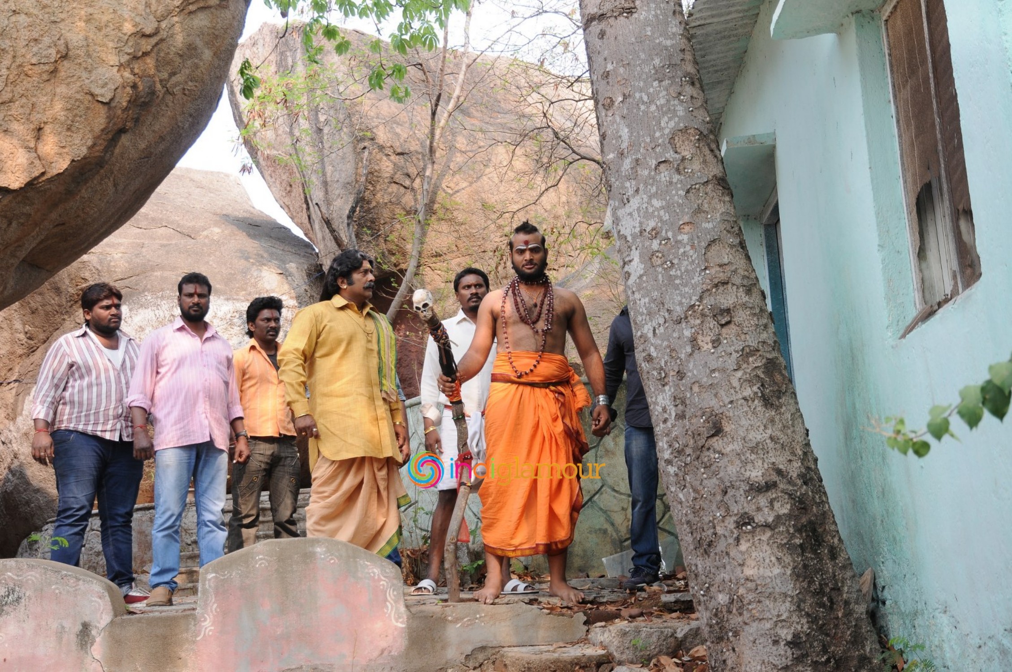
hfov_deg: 42.4
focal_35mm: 46
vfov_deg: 28.9
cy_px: 336
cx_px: 506
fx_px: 1306
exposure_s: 1/400
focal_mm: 31
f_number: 4.5
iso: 250
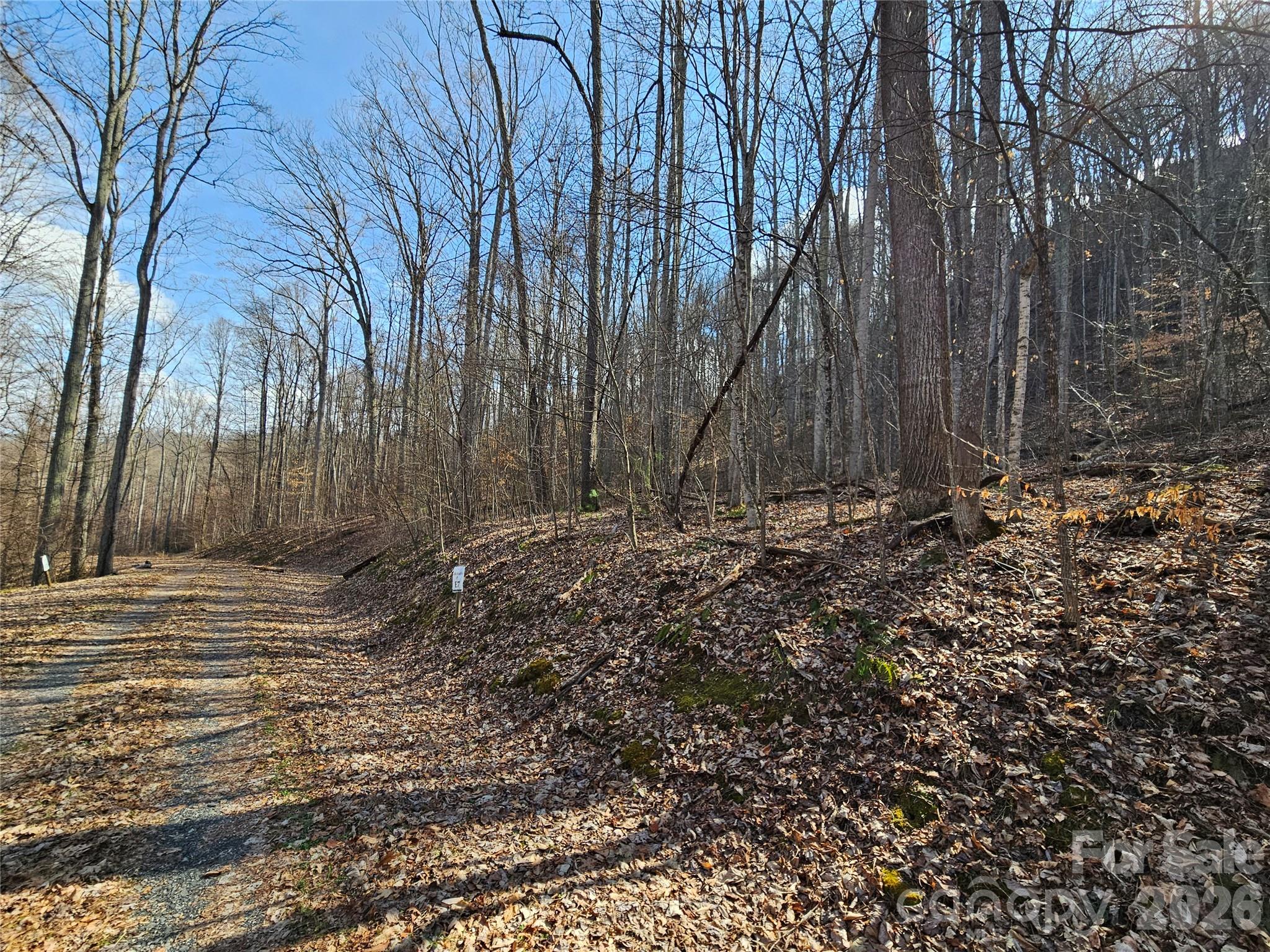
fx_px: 477
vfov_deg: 89.9
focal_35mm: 13
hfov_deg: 106.2
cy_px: 476
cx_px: 635
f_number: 2.2
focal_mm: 2.2
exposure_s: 1/586
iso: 50
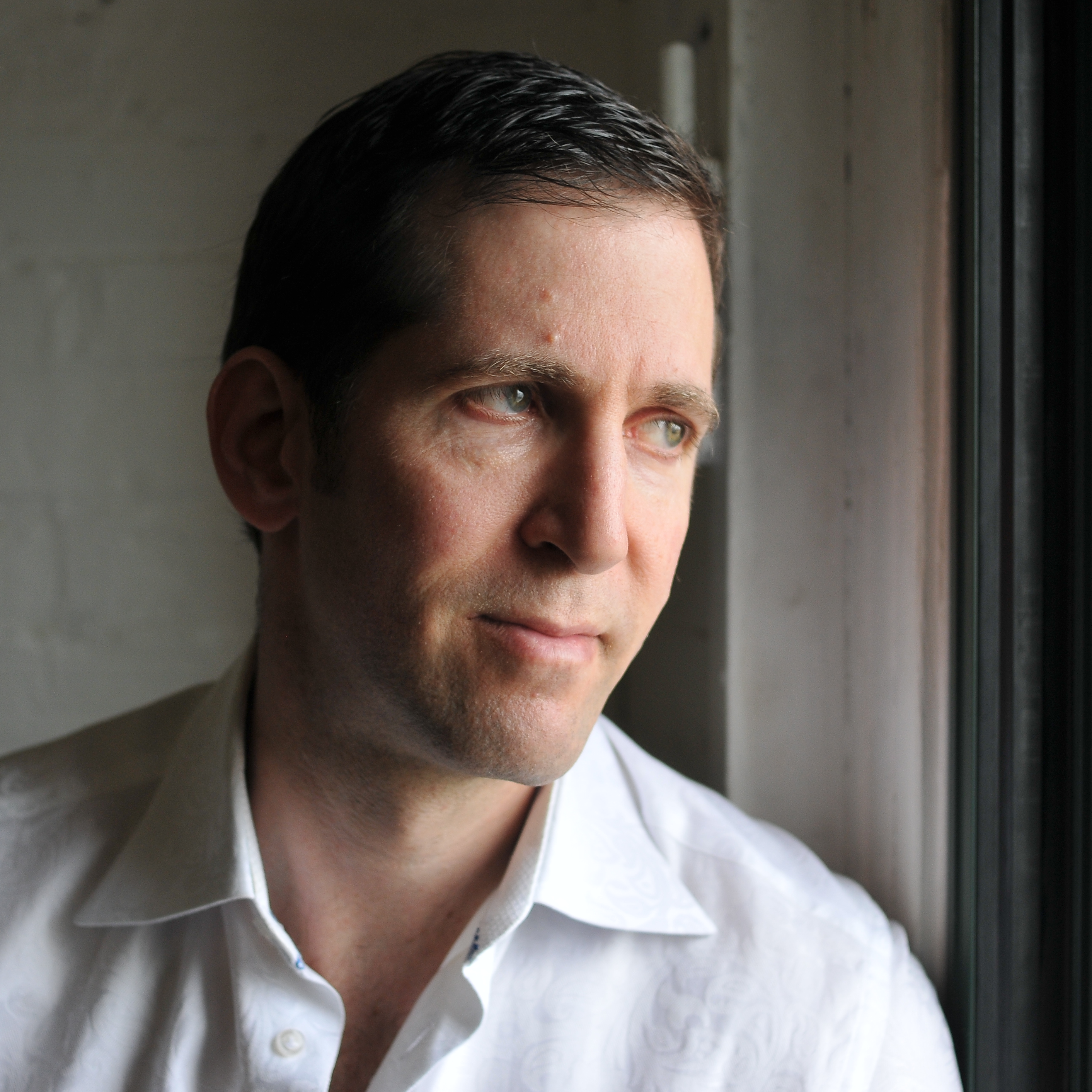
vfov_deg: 25.5
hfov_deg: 25.5
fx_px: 2414
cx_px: 551
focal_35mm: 68
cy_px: 547
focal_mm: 35
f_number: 3.2
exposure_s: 1/200
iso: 250
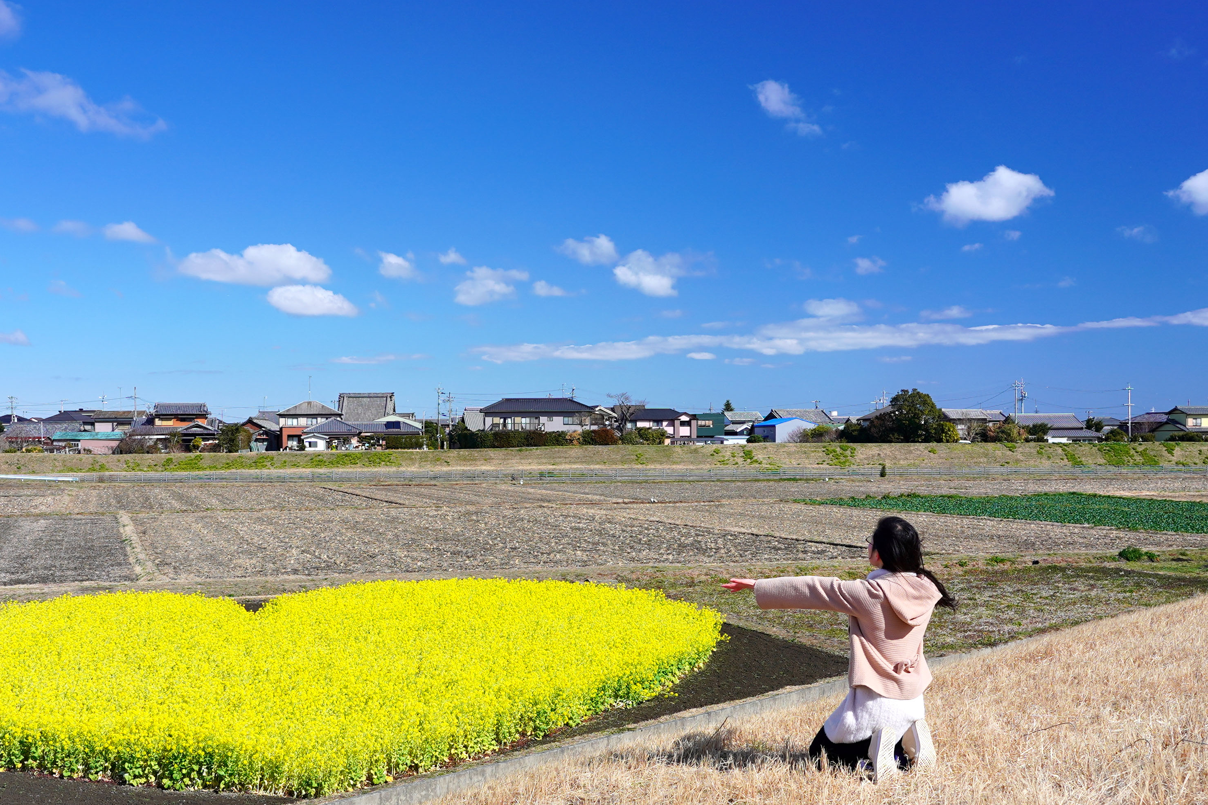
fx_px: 1342
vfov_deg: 33.3
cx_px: 510
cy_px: 499
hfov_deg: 48.3
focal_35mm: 40
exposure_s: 1/400
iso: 100
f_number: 5.6
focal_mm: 20
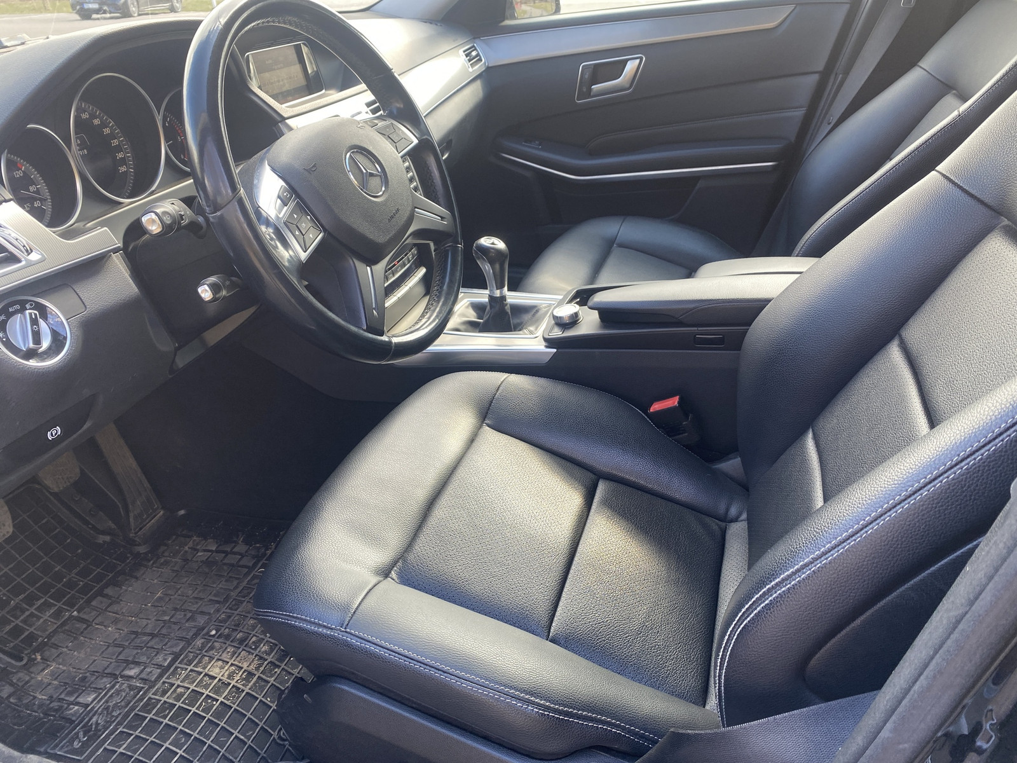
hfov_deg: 67.3
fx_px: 764
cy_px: 382
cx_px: 508
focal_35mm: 26
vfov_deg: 53.1
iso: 80
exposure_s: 1/121
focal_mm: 4.25
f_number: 1.8
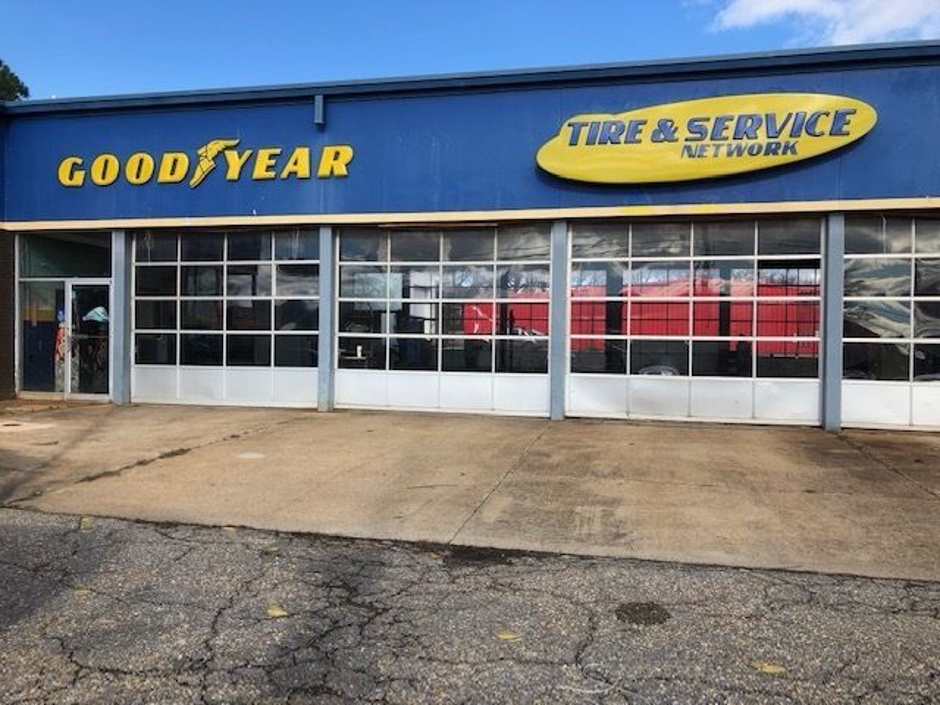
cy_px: 352
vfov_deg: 49.7
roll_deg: -0.1
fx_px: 760
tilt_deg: -4.4
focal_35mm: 28
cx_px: 470
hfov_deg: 63.4
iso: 20
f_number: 1.8
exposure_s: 1/1080
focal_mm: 3.99
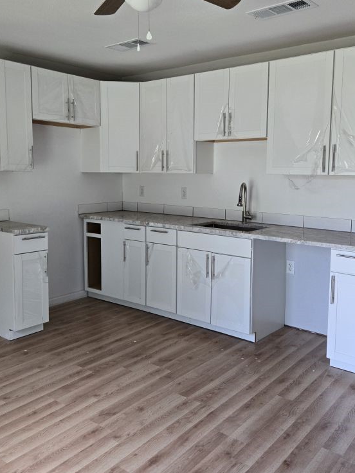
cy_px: 211
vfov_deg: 56.7
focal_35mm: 32
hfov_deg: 44.1
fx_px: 438
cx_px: 187
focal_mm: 5.4
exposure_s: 1/120
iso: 200
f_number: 1.8
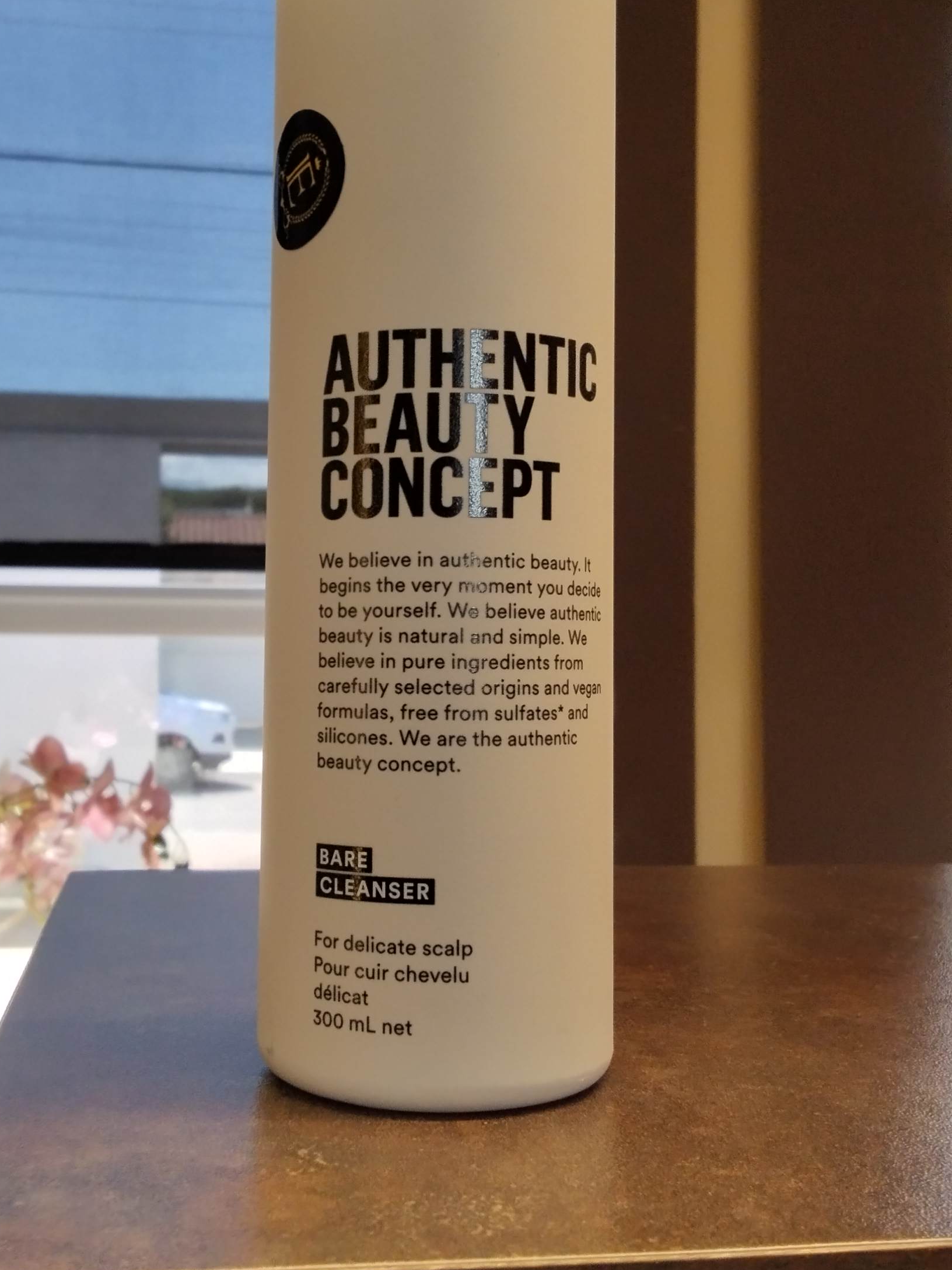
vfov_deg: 47.7
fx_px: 1430
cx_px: 369
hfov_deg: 36.6
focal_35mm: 39
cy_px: 528
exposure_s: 1/120
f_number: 2
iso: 62
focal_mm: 2.78
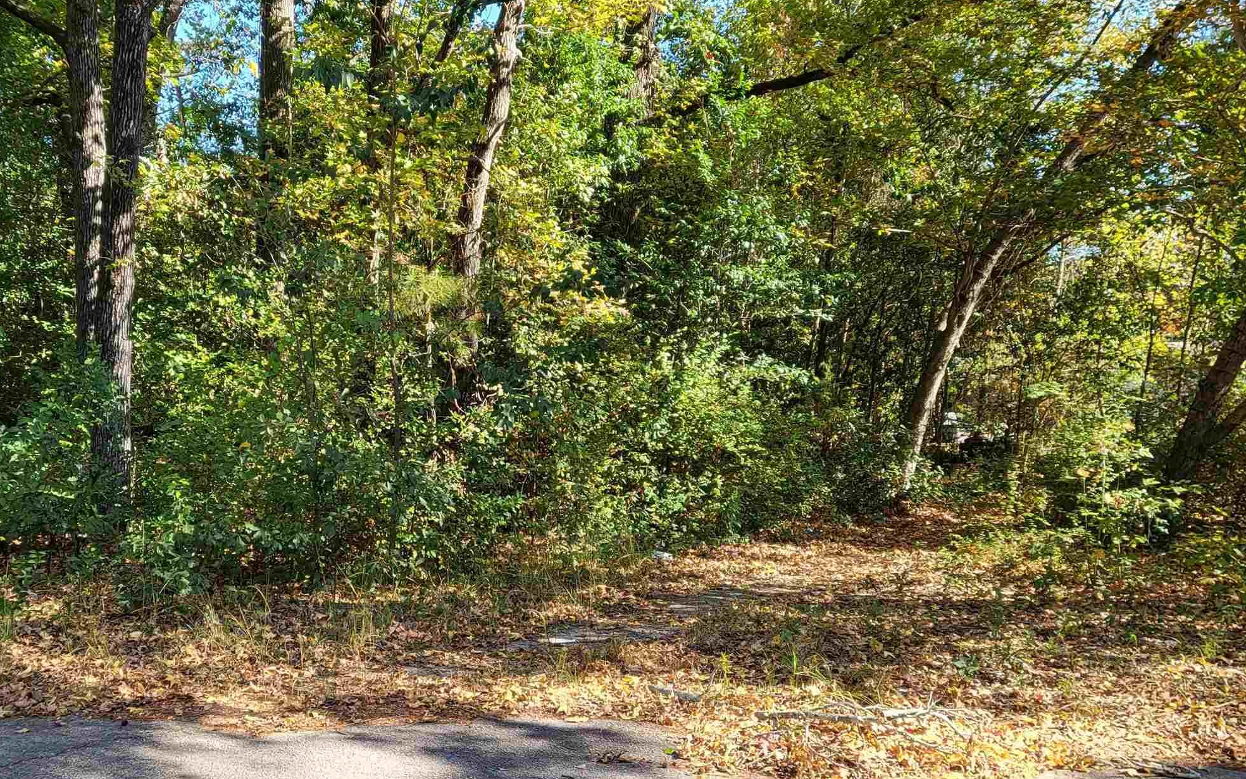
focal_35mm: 43
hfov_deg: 45.9
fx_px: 1460
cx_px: 487
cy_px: 432
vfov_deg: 29.8
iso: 50
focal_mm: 4.25
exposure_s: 1/348
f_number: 1.8
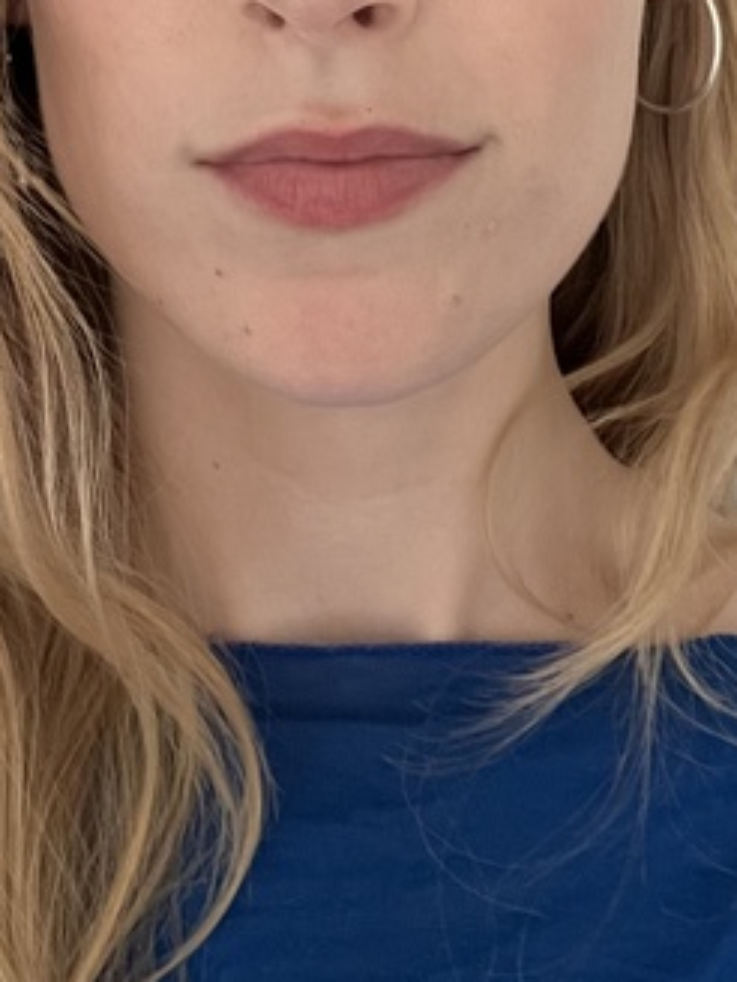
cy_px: 96
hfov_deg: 18.9
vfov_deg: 24.3
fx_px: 2214
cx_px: 321
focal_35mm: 78
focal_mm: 2.87
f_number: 2.2
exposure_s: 1/60
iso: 250
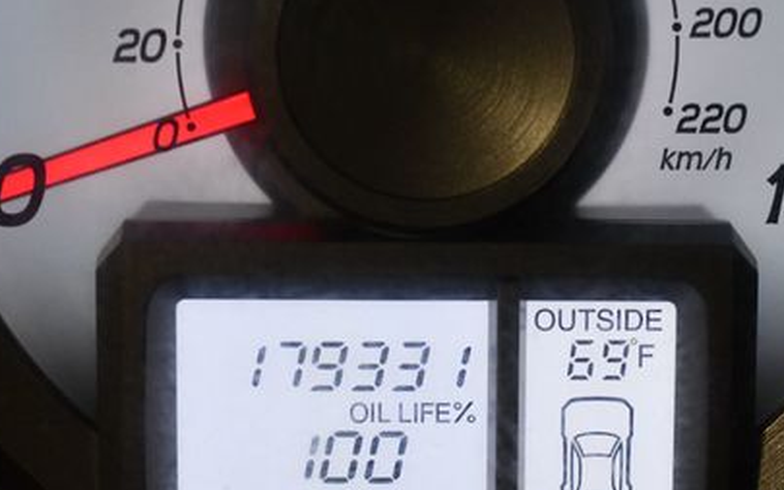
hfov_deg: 15.8
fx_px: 2820
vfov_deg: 9.9
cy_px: 376
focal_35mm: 132
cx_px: 343
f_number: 5.6
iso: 2800
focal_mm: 55
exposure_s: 1/125
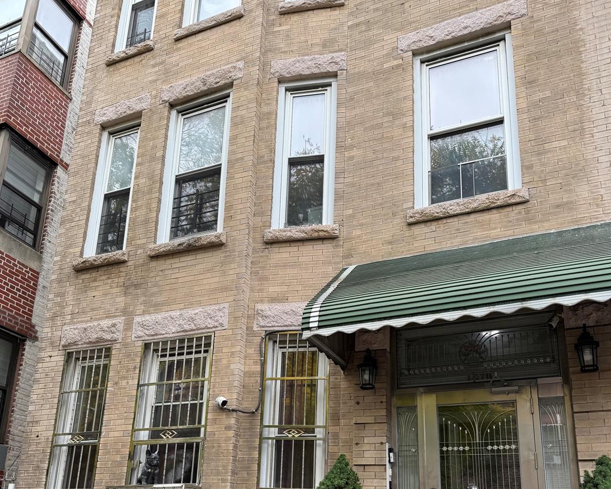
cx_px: 300
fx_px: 597
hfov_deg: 54.2
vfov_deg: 43.0
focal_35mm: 33
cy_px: 375
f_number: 1.78
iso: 64
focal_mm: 6.76
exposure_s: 1/289
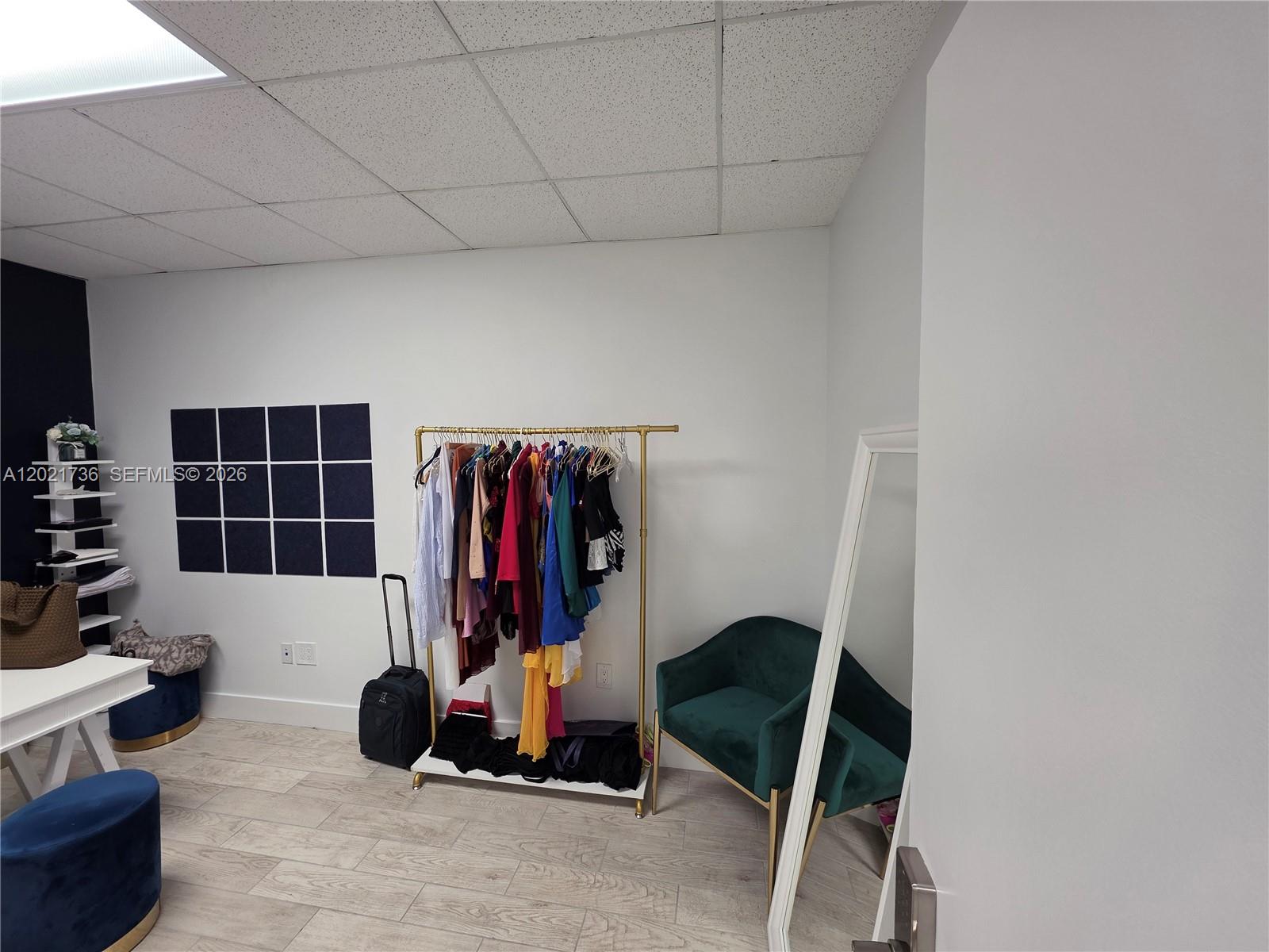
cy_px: 476
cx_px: 634
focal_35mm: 13
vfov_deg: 89.9
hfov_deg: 106.2
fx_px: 477
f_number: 1.9
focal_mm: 2.2
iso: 160
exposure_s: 1/60
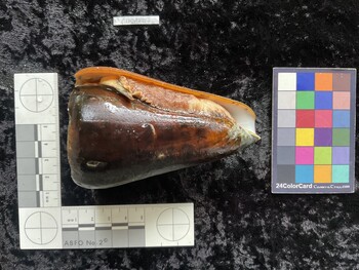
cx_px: 180
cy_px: 135
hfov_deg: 61.6
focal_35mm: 29
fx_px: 301
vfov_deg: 48.3
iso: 250
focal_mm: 3
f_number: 1.8
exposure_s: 1/40
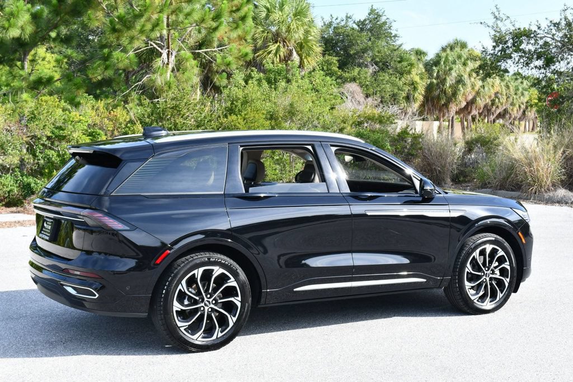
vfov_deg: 26.0
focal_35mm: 52
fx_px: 828
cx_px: 286
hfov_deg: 38.2
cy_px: 191
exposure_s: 1/250
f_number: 6.3
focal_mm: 26
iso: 200
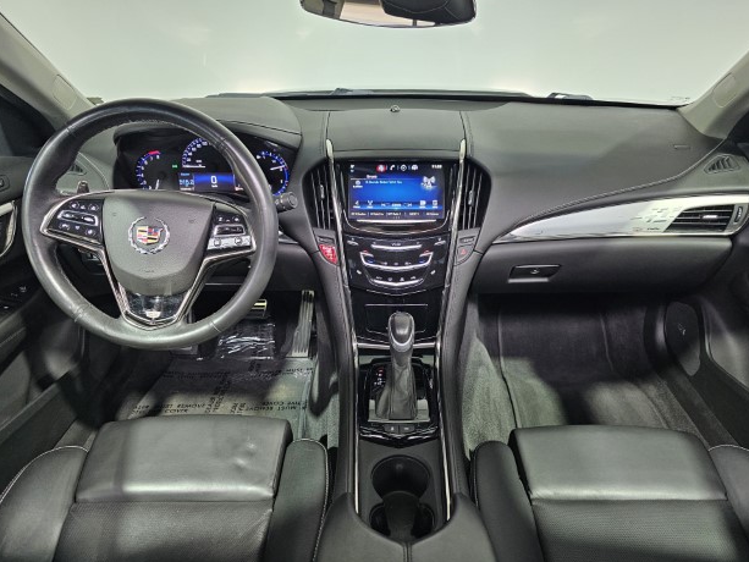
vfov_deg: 56.8
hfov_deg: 71.6
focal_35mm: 24
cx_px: 384
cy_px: 283
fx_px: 519
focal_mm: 6.3
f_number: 1.7
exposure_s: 1/120
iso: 800
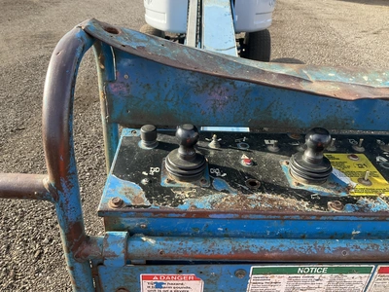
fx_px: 326
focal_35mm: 29
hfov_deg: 61.7
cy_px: 146
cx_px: 194
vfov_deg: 48.2
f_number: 1.8
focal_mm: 3
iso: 25
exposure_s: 1/316
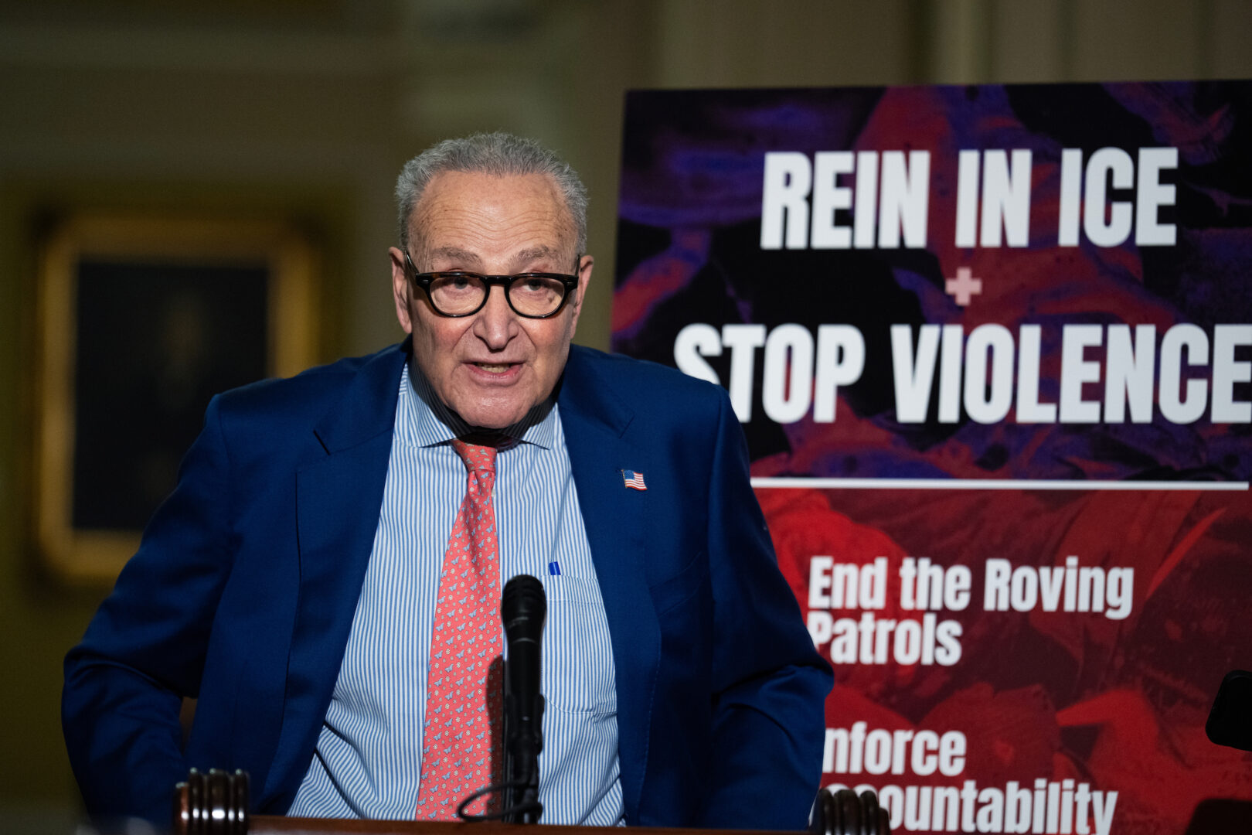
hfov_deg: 11.5
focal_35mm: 178
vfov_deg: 7.7
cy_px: 418
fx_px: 6190
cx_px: 626
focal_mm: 178
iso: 3200
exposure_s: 1/250
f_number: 2.8
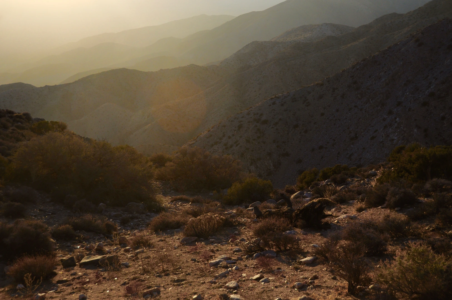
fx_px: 602
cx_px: 226
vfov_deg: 28.0
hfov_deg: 41.2
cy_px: 150
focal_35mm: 48
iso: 320
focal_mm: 32
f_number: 4.2
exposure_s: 1/2000
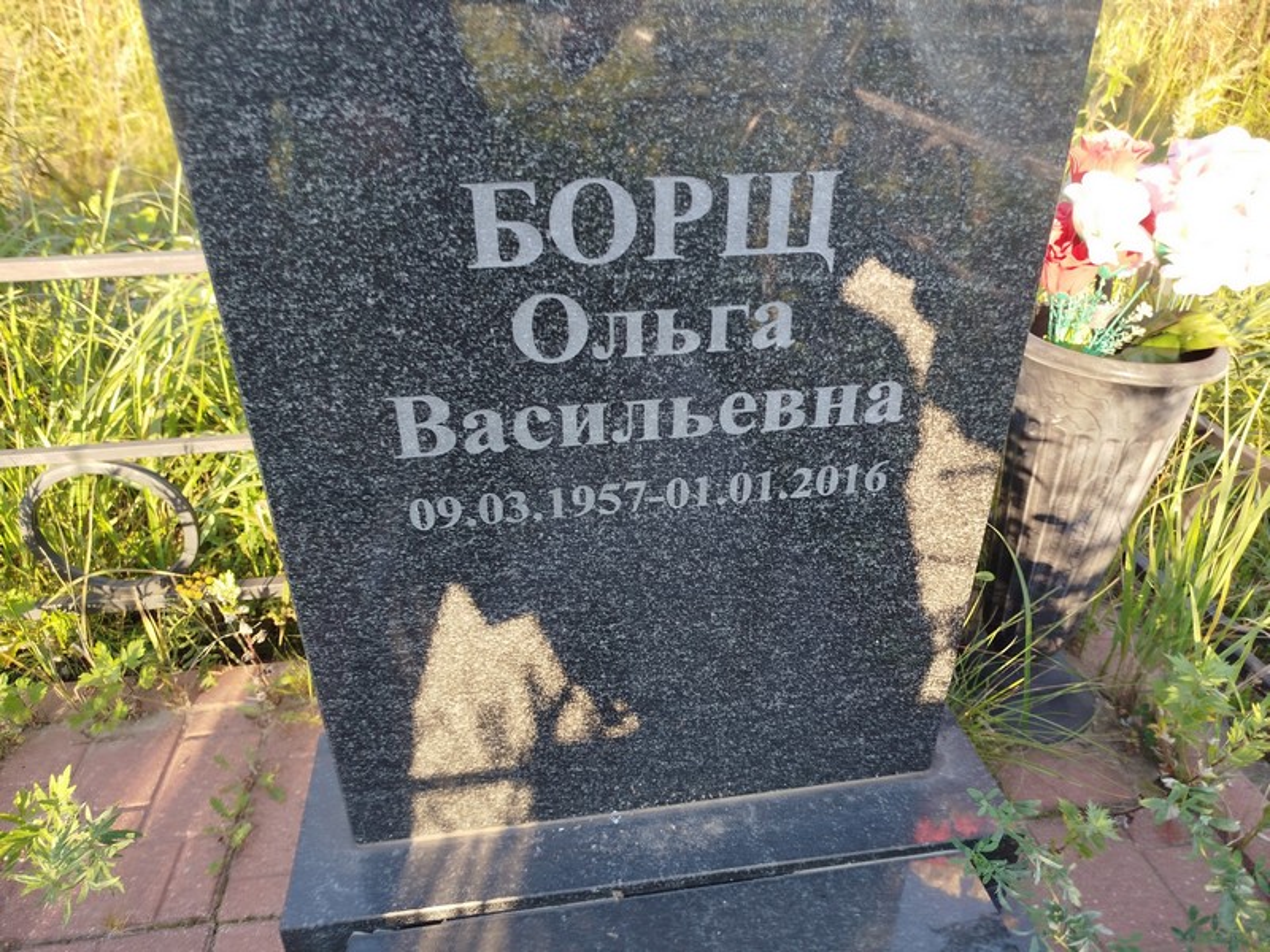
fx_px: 881
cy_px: 476
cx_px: 635
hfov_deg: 71.6
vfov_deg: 56.8
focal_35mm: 24
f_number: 1.7
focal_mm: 5.31
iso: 50
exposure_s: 1/104
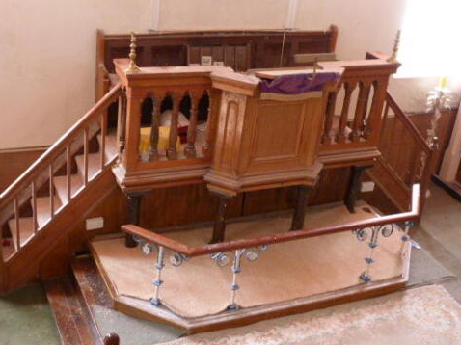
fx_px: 666
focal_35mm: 50
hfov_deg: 38.2
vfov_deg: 29.1
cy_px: 154
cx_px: 230
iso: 400
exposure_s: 1/20
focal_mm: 7.4
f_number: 3.2
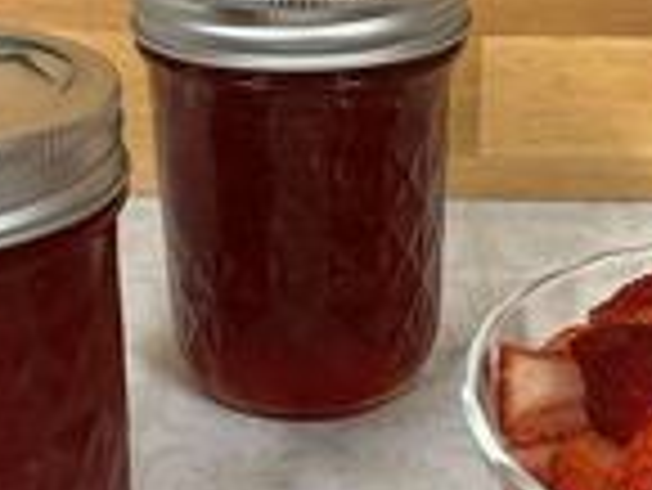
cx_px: 396
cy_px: 279
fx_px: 1508
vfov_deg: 18.5
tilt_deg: -25.3
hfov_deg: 24.3
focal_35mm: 80
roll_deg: -1.0
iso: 200
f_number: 1.8
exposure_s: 1/60
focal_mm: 3
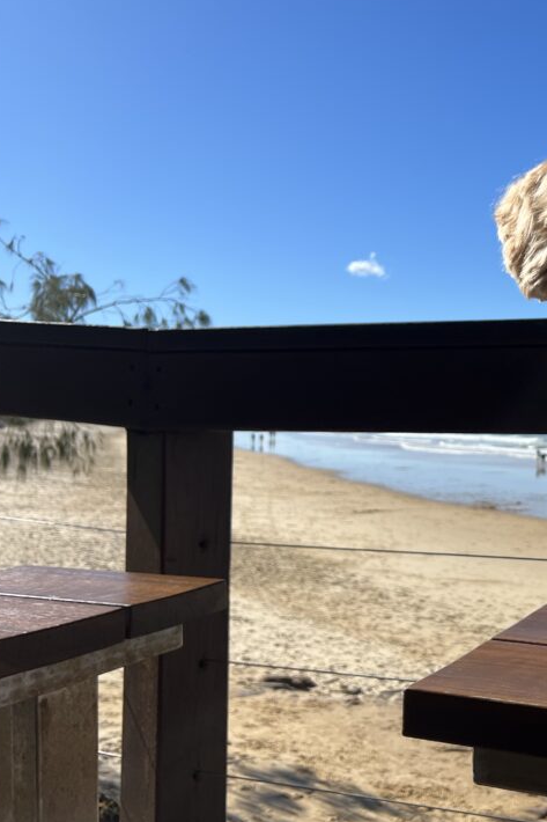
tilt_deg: -0.2
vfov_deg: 49.6
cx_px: 556
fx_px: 889
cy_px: 418
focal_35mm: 39
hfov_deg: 31.4
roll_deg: +0.1
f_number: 1.5
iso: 50
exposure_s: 1/4630
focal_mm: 5.7
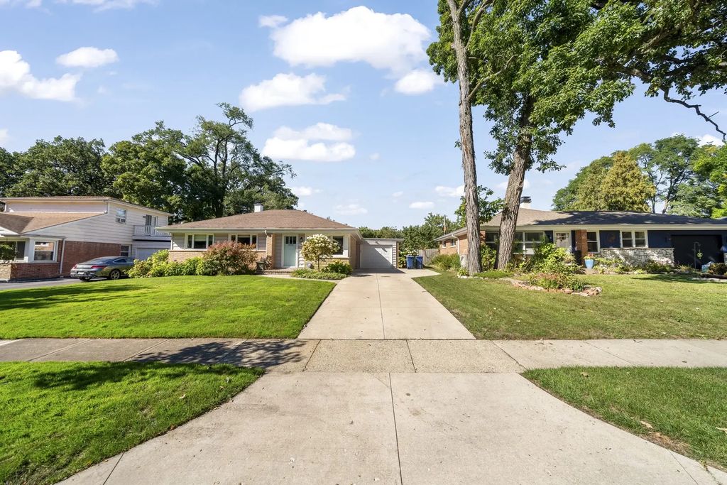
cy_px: 242
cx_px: 364
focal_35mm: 12
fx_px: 242
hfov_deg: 112.6
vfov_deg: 90.0
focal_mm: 12
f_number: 7.1
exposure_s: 1/250
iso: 100
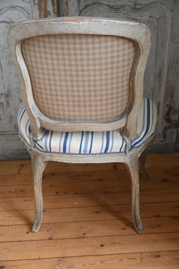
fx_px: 352
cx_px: 90
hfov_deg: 28.5
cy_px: 134
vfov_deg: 41.7
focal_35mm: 47
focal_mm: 31.5
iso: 2800
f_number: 4
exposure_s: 1/125
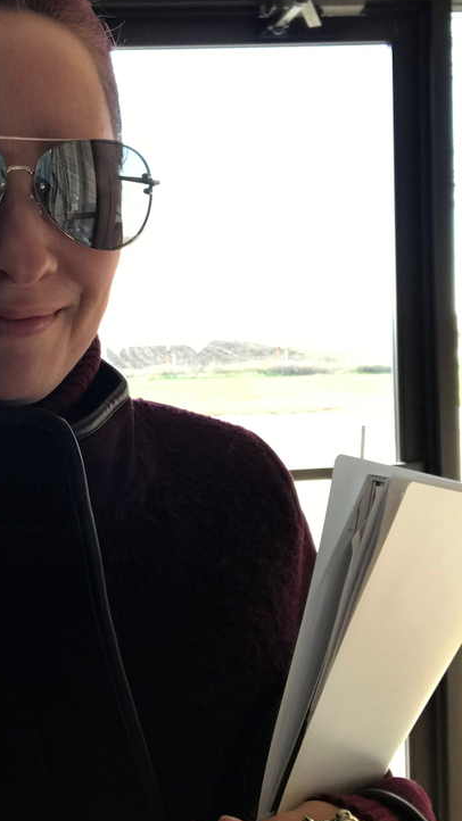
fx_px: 980
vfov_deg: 45.5
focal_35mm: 45
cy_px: 385
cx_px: 168
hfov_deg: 26.4
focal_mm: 2.87
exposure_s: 1/95
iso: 40
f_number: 2.2
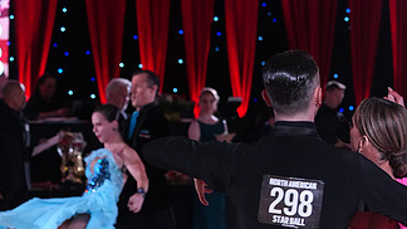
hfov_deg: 12.1
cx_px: 214
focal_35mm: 178
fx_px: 1920
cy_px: 340
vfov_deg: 6.7
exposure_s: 1/250
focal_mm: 95
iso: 3200
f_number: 5
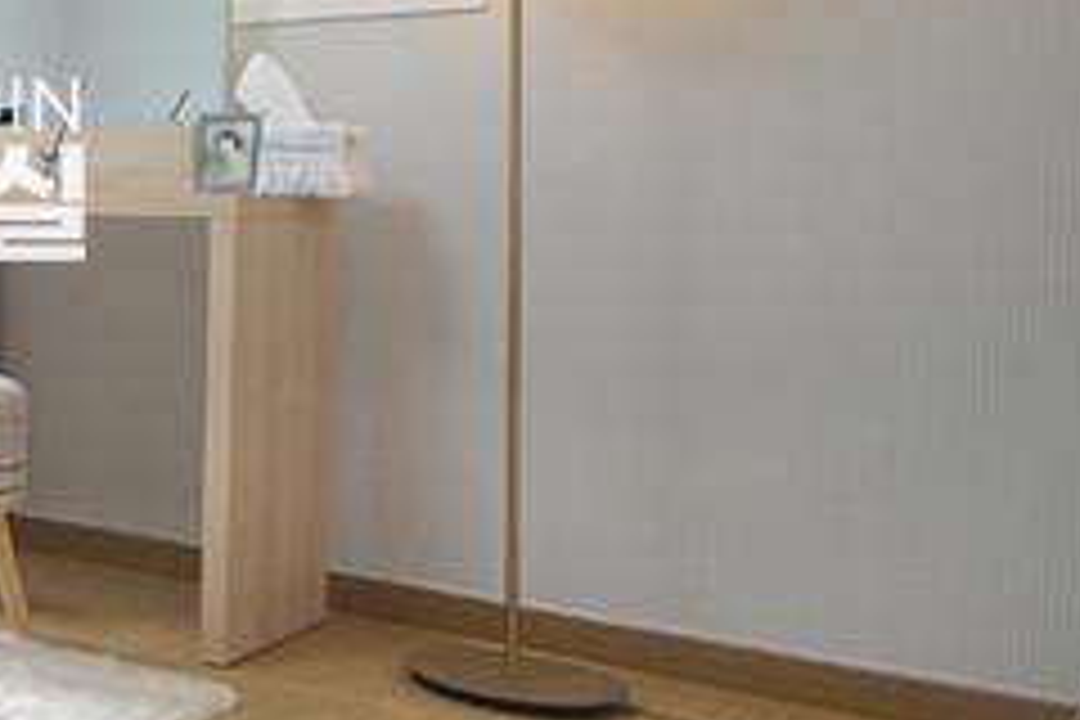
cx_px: -472
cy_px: 135
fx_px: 1500
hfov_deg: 28.5
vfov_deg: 26.5
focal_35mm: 50
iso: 800
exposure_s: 1/100
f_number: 4
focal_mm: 10
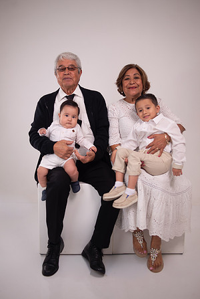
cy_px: 150
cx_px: 100
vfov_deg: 54.4
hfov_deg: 37.9
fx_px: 292
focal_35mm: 35
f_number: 4
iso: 100
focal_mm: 35
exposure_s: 1/250
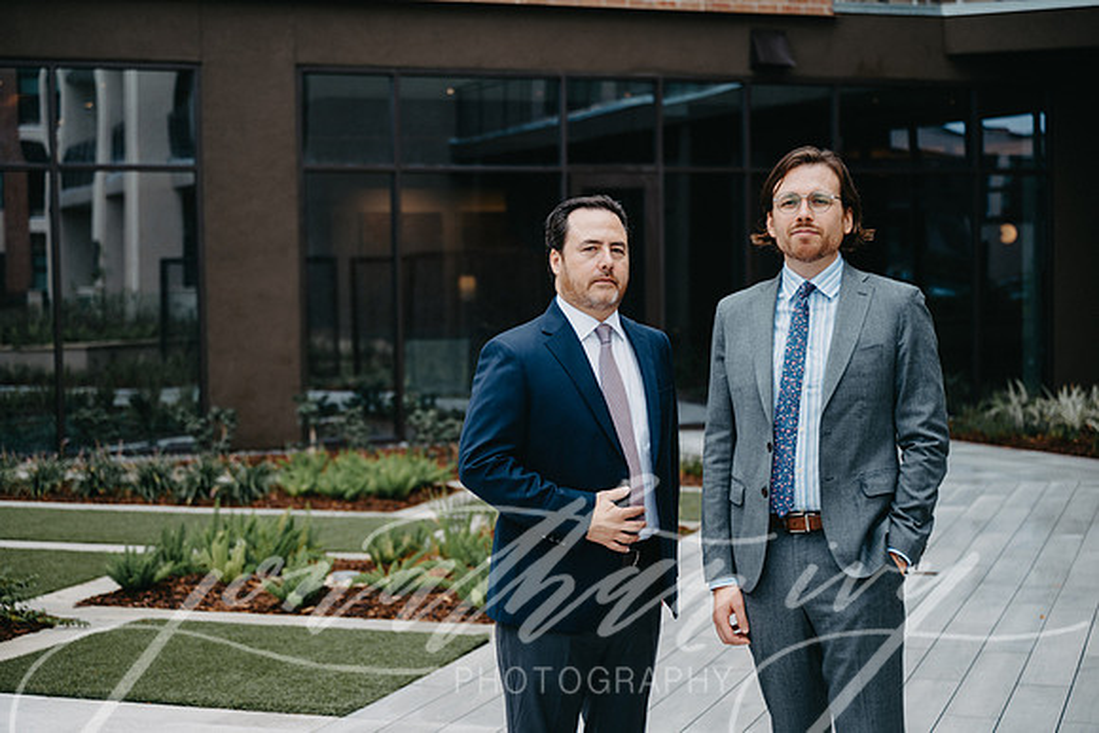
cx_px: 550
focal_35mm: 61
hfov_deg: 32.9
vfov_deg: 22.3
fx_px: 1863
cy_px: 366
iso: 100
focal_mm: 61
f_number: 2.8
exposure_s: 1/400
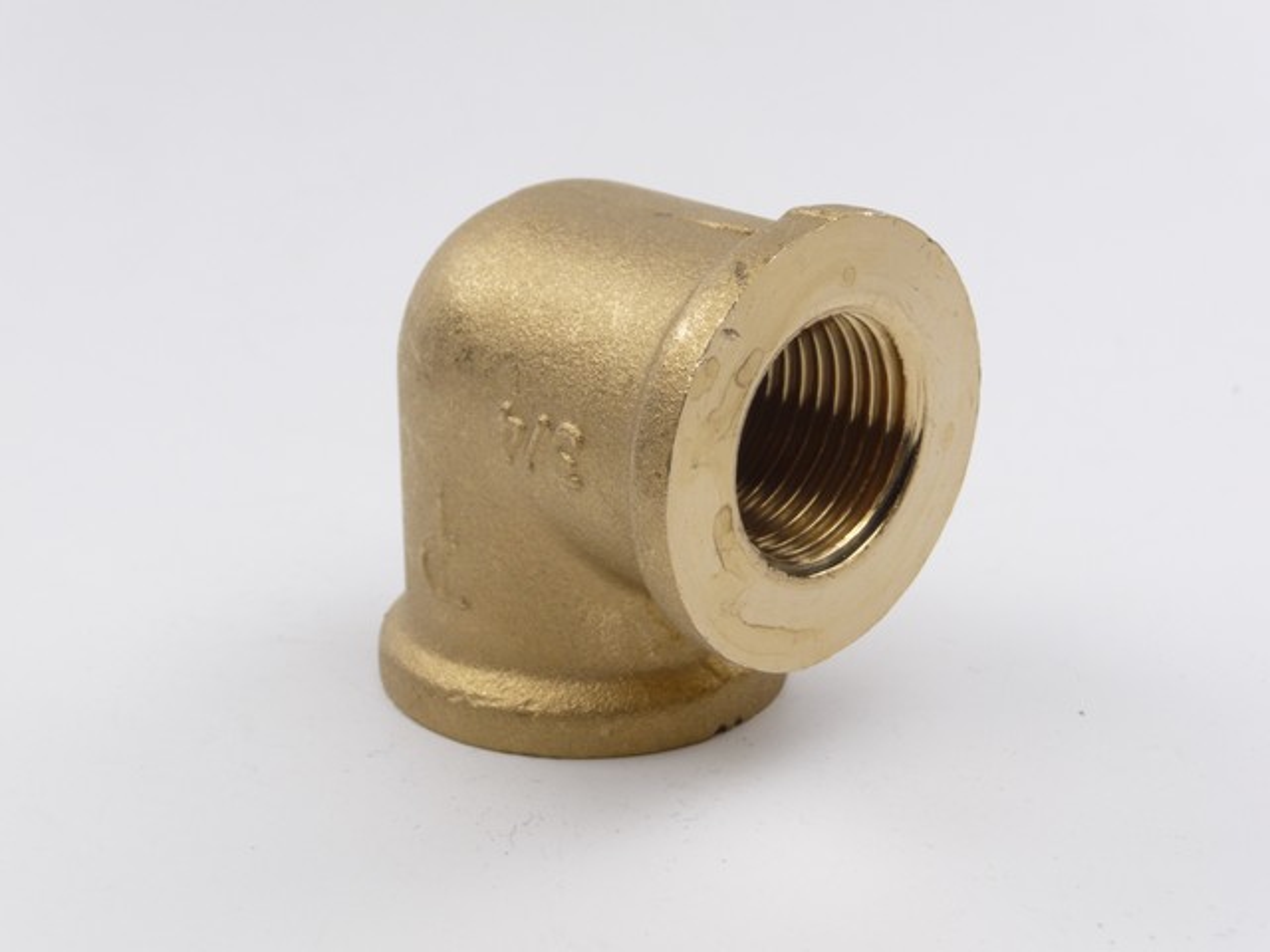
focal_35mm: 62
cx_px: 635
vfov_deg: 23.7
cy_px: 476
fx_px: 2275
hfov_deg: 31.2
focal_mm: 10.5
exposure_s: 1/500
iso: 100
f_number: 4.5
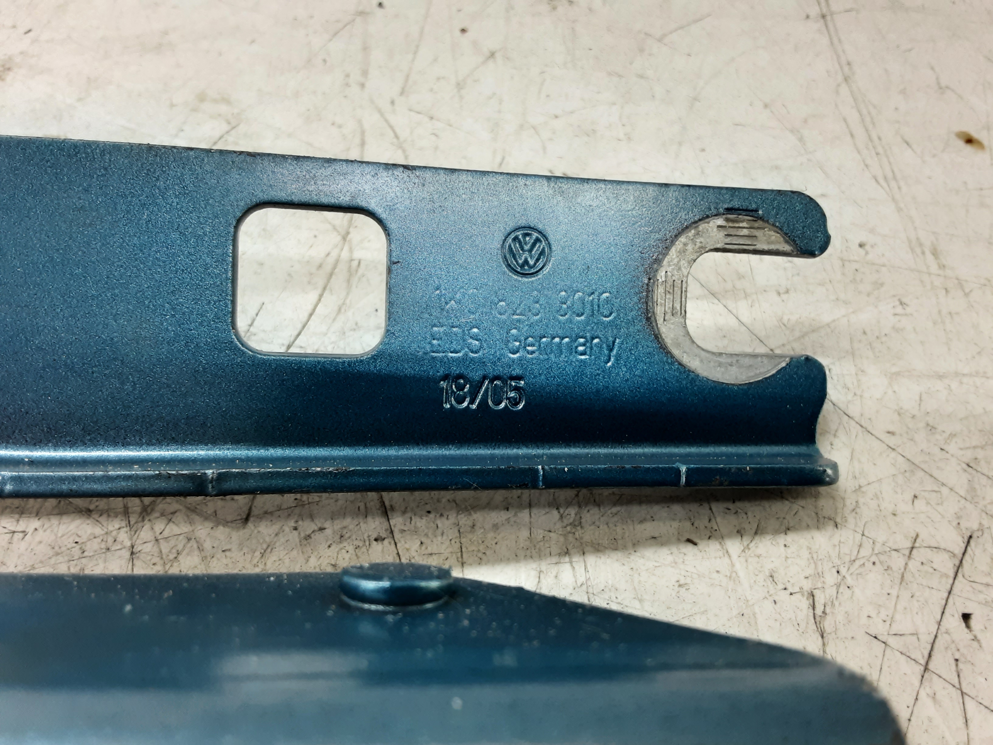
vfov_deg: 51.4
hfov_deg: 65.3
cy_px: 372
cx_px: 496
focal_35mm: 27
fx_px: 775
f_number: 1.9
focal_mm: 2.91
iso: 125
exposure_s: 1/50
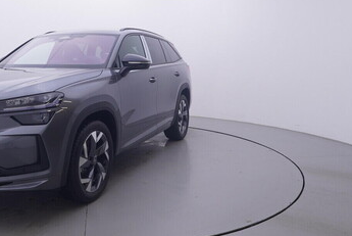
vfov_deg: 36.9
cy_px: 82
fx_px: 350
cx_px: 98
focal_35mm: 36
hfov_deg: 51.6
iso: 200
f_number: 5
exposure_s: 1/80
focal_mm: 15
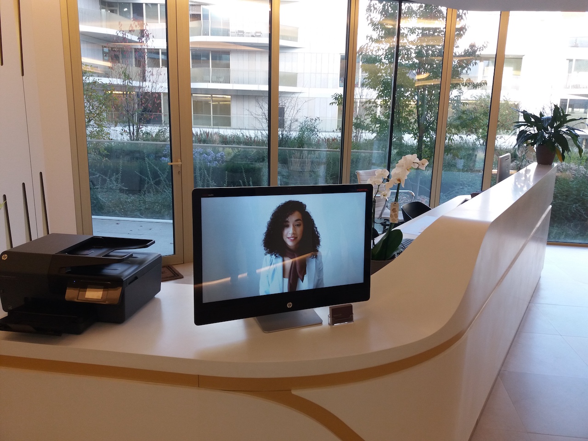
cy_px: 220
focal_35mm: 28
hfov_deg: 63.4
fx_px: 476
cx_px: 294
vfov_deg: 49.7
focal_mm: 3.7
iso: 64
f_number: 1.9
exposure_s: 1/69
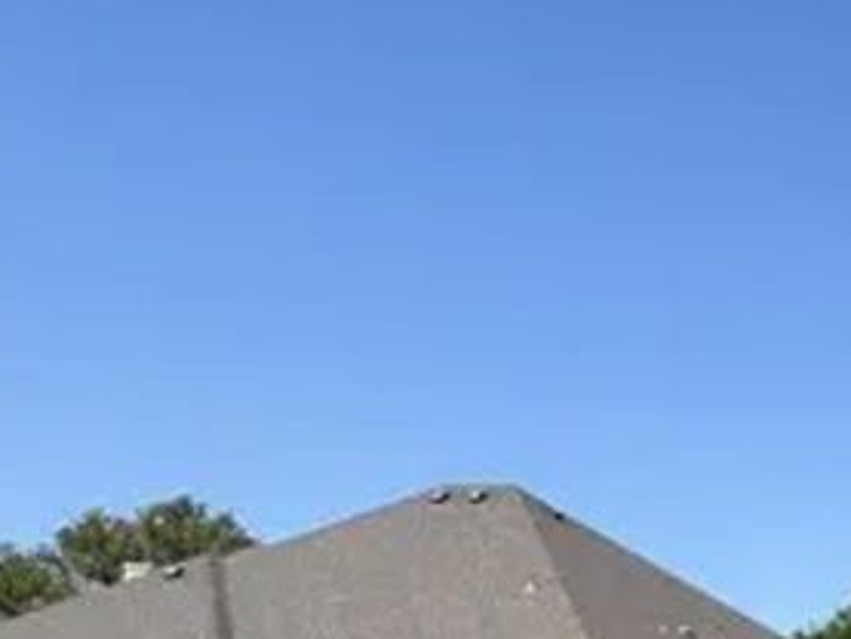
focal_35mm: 96
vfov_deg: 14.6
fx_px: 2361
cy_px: 900
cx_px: 1293
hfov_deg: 18.1
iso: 50
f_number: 1.6
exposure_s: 1/3413
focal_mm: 5.96
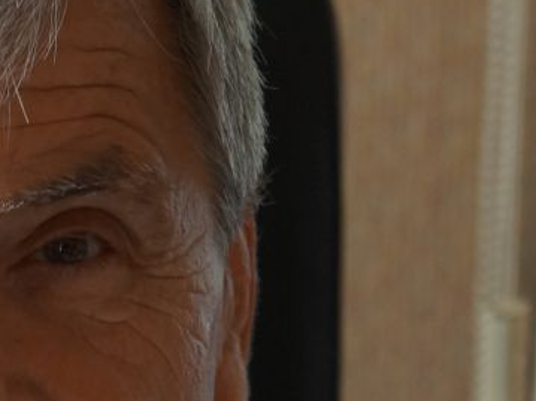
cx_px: -203
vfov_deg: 4.2
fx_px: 5466
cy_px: 561
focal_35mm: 353
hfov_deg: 5.6
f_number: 5.6
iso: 500
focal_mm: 55
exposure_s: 1/160
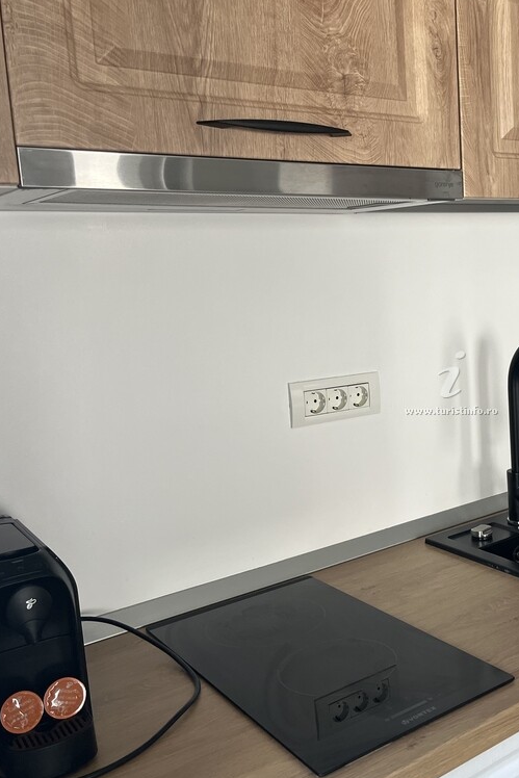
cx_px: 459
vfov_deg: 51.9
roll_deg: +3.2
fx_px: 800
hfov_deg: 34.2
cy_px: 389
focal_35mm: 37
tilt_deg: -9.2
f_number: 1.6
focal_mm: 5.1
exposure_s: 1/121
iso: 125
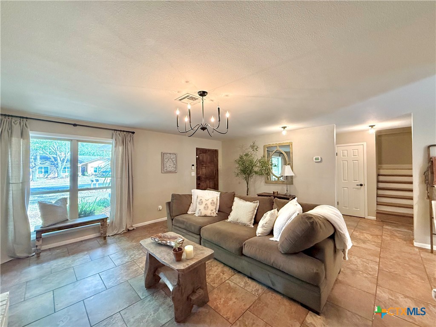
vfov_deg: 85.7
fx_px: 176
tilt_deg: +1.7
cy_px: 164
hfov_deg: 102.1
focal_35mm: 14
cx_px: 218
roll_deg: +0.1
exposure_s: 1/120
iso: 640
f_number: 2.2
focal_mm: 2.22
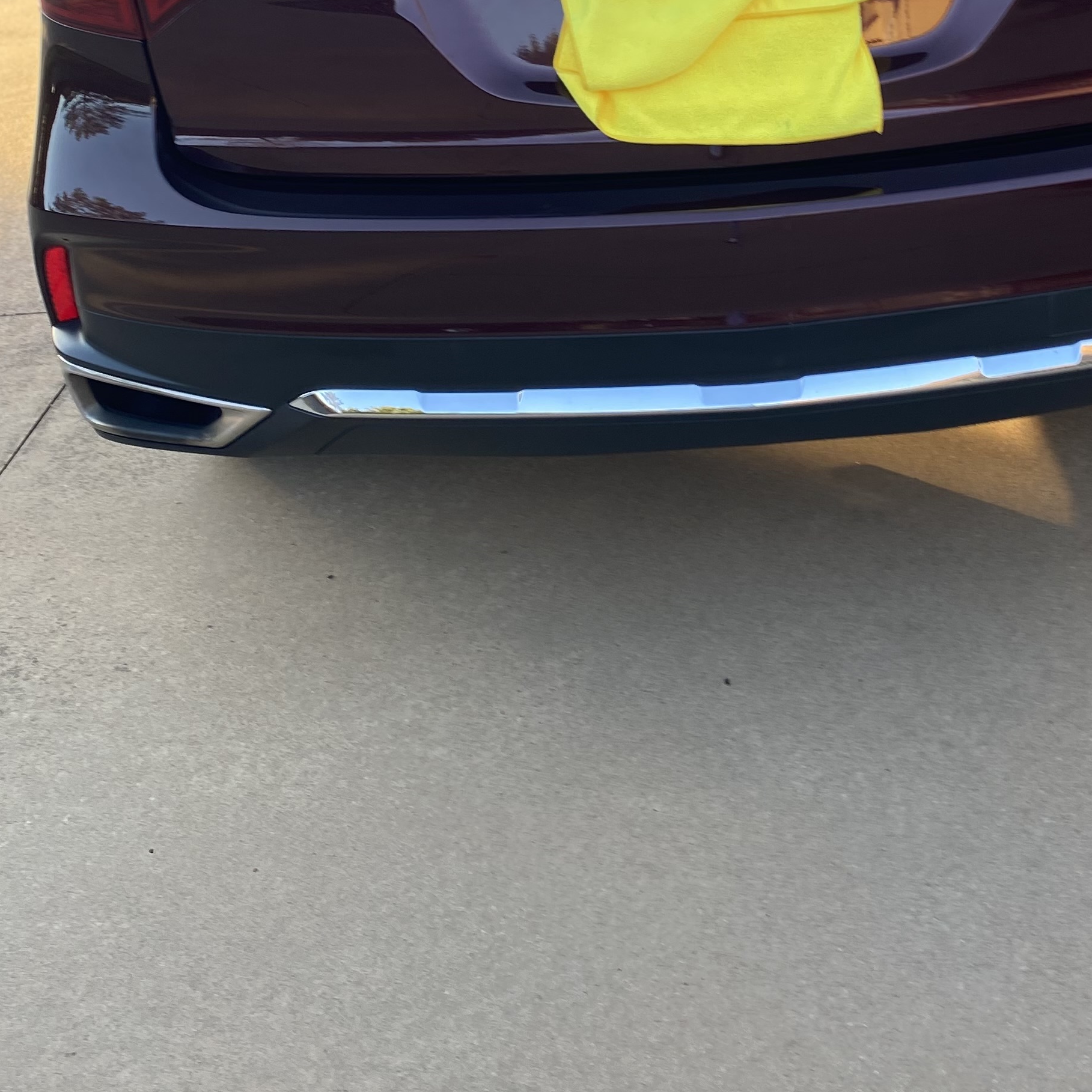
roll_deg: +3.9
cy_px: 172
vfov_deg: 32.2
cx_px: 685
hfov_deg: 33.2
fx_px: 1820
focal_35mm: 51
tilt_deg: -16.0
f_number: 1.8
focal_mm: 4.25
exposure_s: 1/121
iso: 32
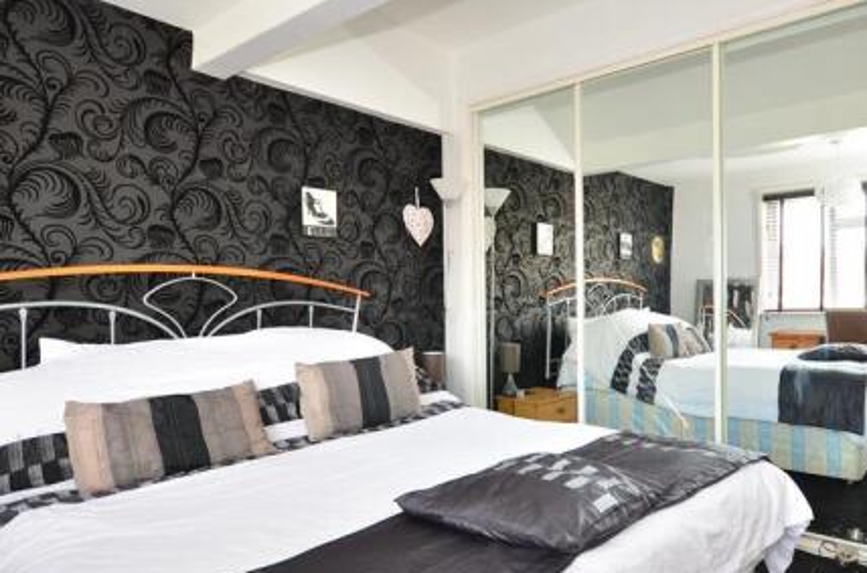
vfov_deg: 54.8
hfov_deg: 75.7
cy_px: 308
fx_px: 552
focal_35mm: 23
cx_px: 502
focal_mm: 10
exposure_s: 1/15
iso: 200
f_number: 5
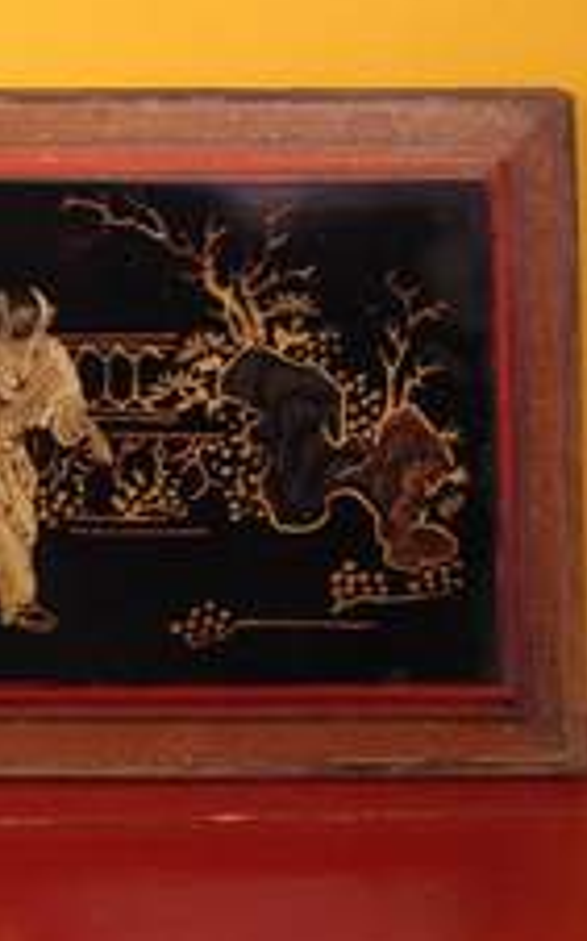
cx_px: -175
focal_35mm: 76
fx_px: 1948
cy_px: 391
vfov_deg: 27.1
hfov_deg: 16.2
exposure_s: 1/20
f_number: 5.6
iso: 1600
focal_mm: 28.13
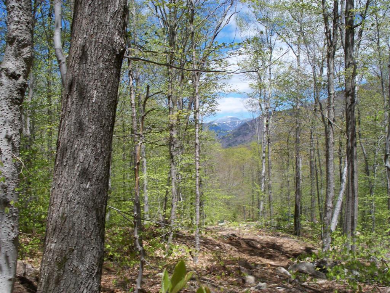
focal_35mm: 47
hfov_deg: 40.4
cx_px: 195
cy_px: 146
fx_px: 530
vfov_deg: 30.9
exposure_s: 1/320
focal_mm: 9.86
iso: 64
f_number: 5
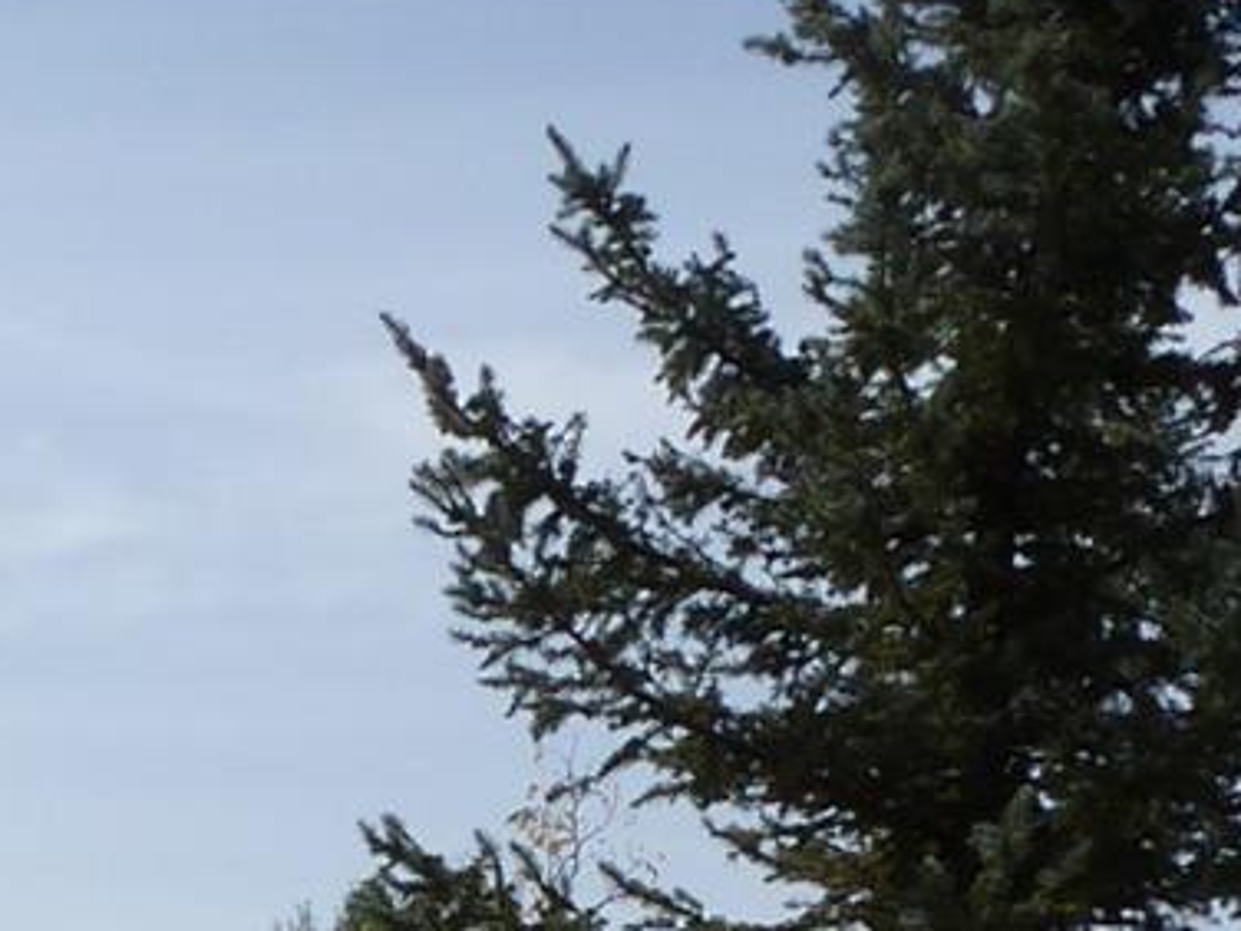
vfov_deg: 9.3
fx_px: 5342
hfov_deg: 12.8
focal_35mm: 149
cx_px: -439
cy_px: 1882
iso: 80
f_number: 5.6
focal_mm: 5.7
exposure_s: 1/640
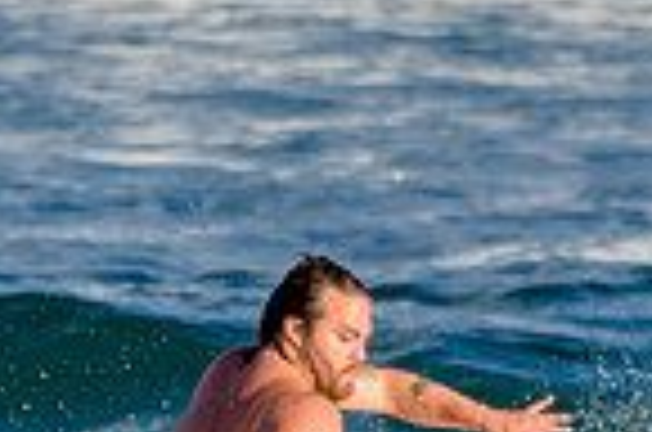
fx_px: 44365
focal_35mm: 2455
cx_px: 256
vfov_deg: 0.6
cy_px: 641
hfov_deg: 0.8
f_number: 5.6
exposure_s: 1/1250
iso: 180
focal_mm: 500
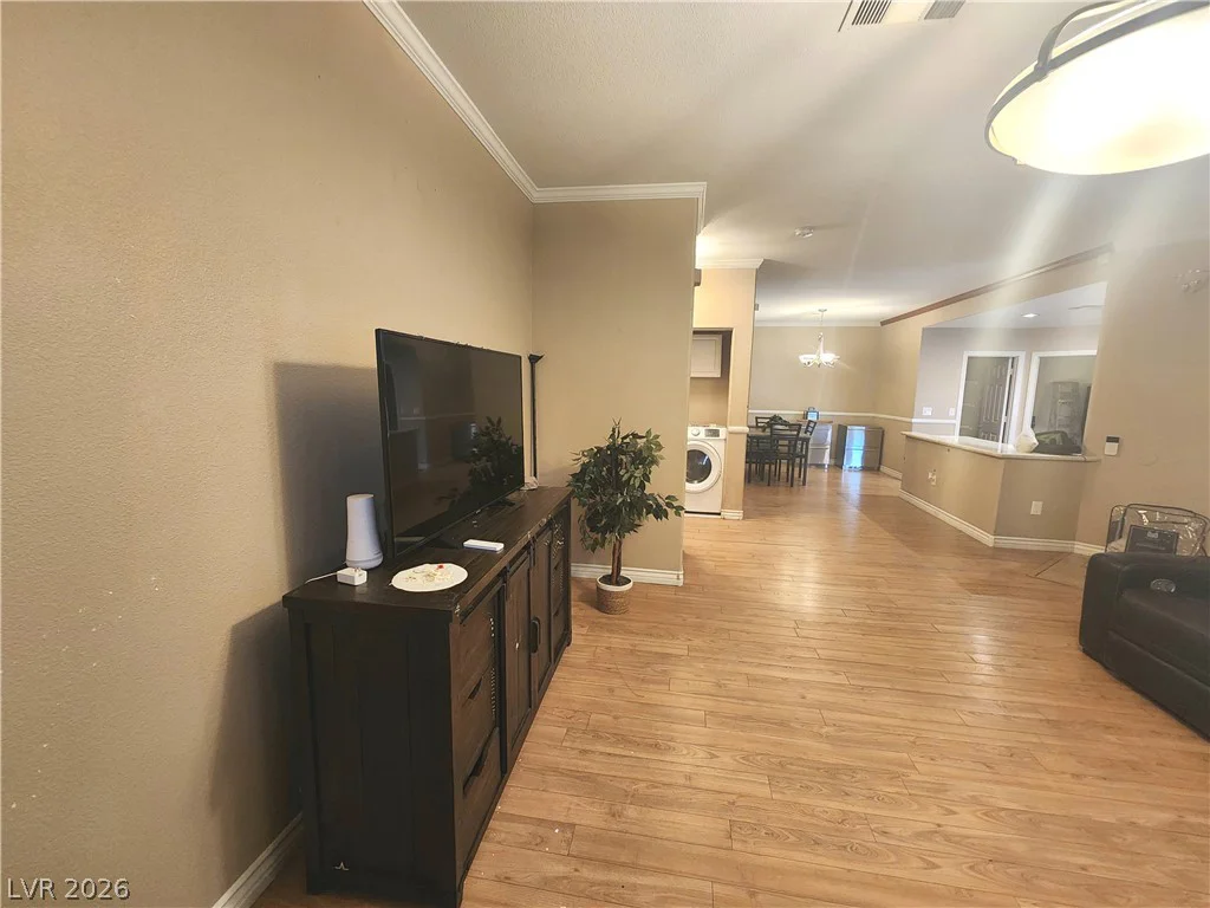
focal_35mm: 13
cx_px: 605
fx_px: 454
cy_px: 454
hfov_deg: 106.2
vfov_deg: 89.9
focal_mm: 2.2
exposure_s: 1/30
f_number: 2.2
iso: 400
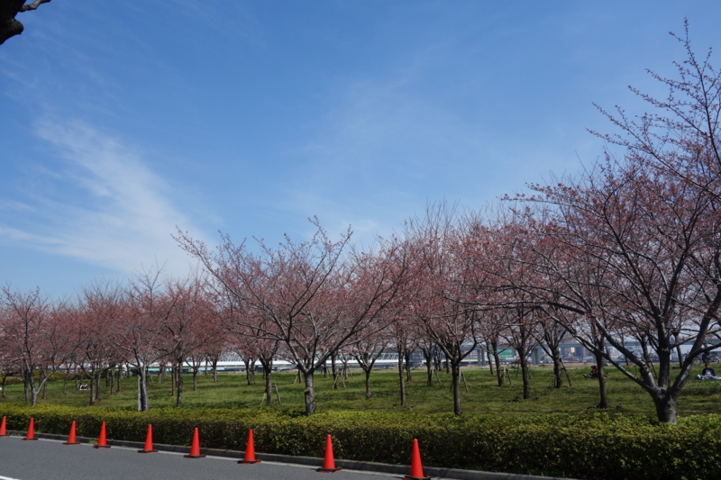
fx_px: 561
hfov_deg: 65.5
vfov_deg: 46.4
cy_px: 240
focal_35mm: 28
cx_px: 360
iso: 125
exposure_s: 1/640
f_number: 5.6
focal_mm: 10.4
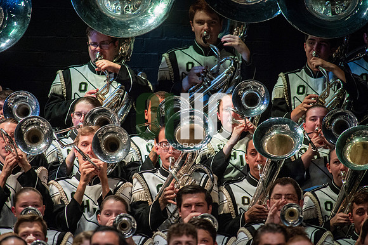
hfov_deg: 3.4
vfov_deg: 2.3
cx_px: 184
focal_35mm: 600
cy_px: 122
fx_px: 6130
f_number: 5.6
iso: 5000
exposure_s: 1/400
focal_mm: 600
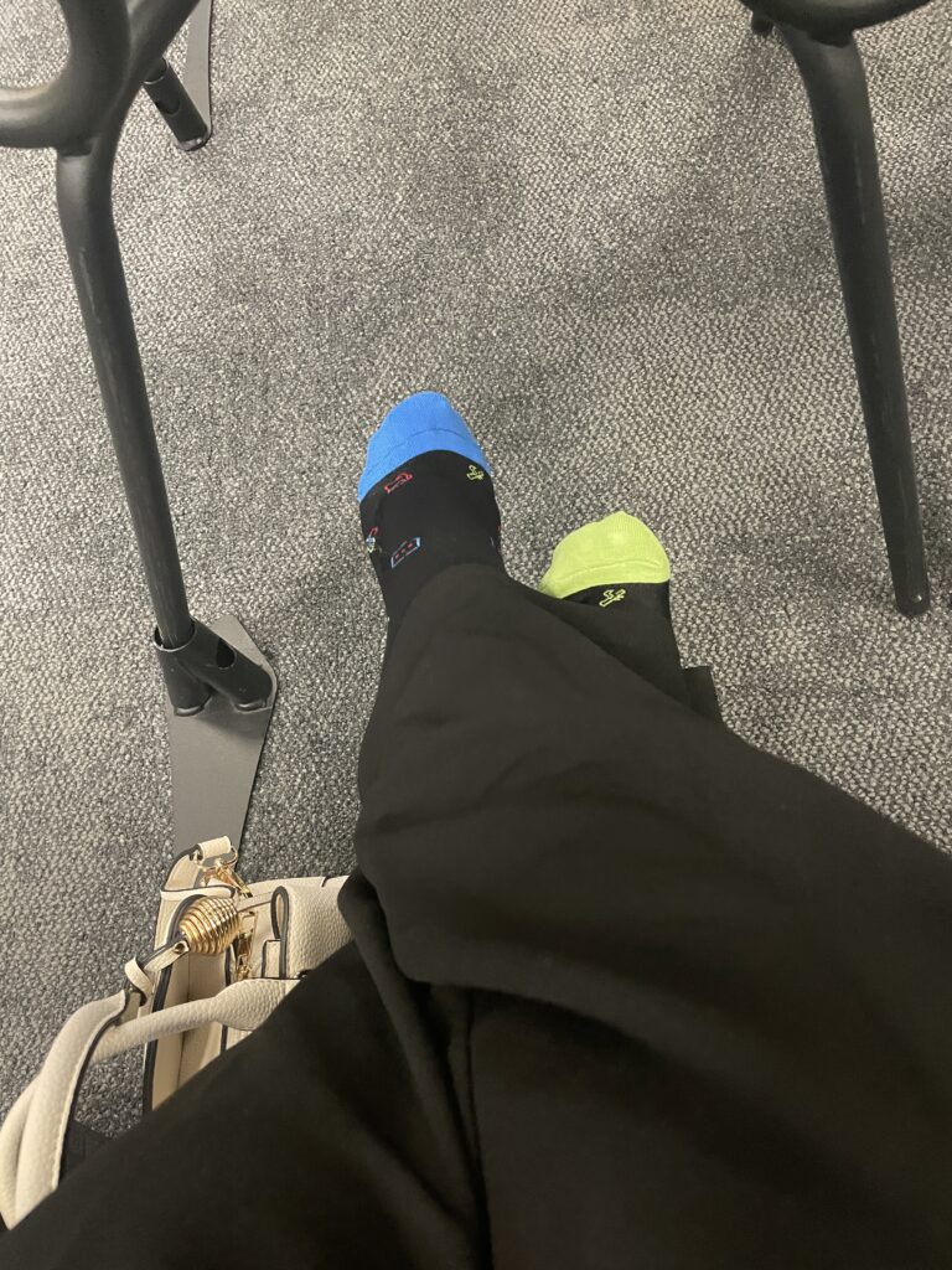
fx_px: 953
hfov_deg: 53.1
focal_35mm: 26
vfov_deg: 67.3
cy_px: 635
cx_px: 476
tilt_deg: -66.9
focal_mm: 4.2
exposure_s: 1/30
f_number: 1.6
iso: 800
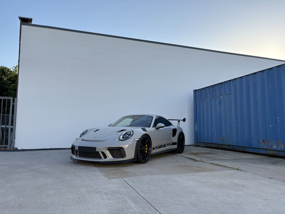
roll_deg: +0.2
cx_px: 142
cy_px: 107
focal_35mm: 26
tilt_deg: +5.4
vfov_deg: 53.1
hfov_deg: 67.3
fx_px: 214
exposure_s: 1/1048
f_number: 1.6
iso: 64
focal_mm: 5.96
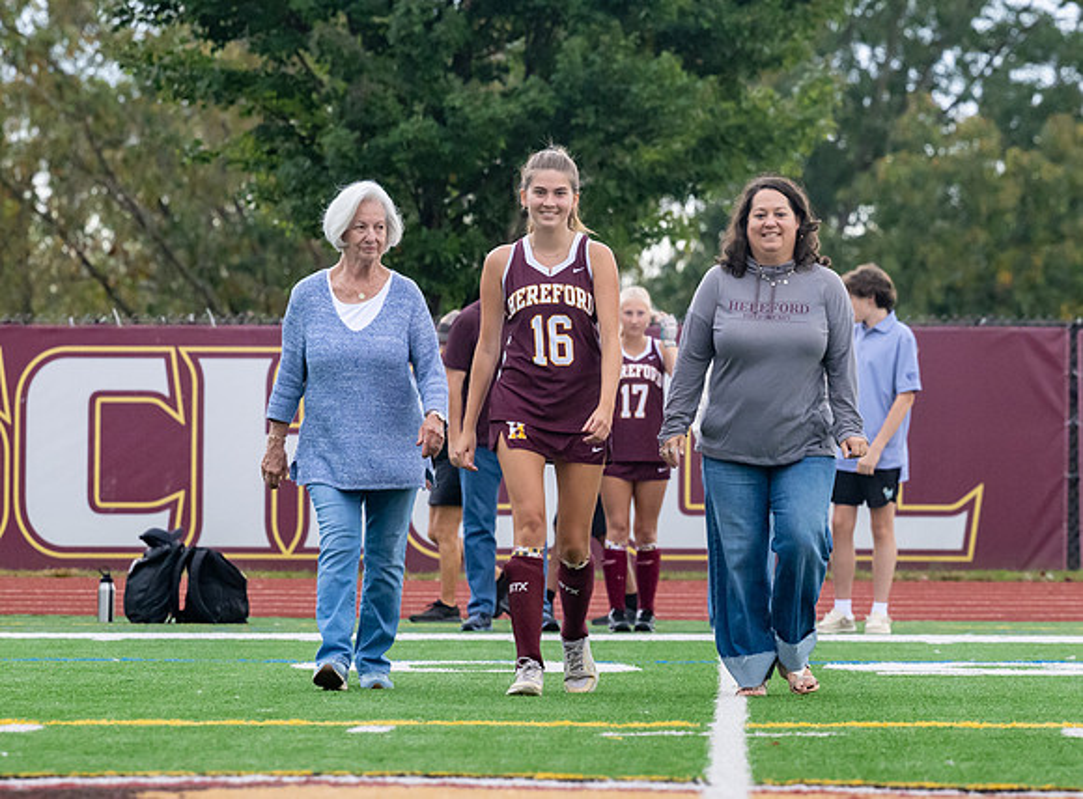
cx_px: 607
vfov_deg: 5.4
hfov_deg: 7.3
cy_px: 485
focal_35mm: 272
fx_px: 8455
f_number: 4.5
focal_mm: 130
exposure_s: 1/640
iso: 1100
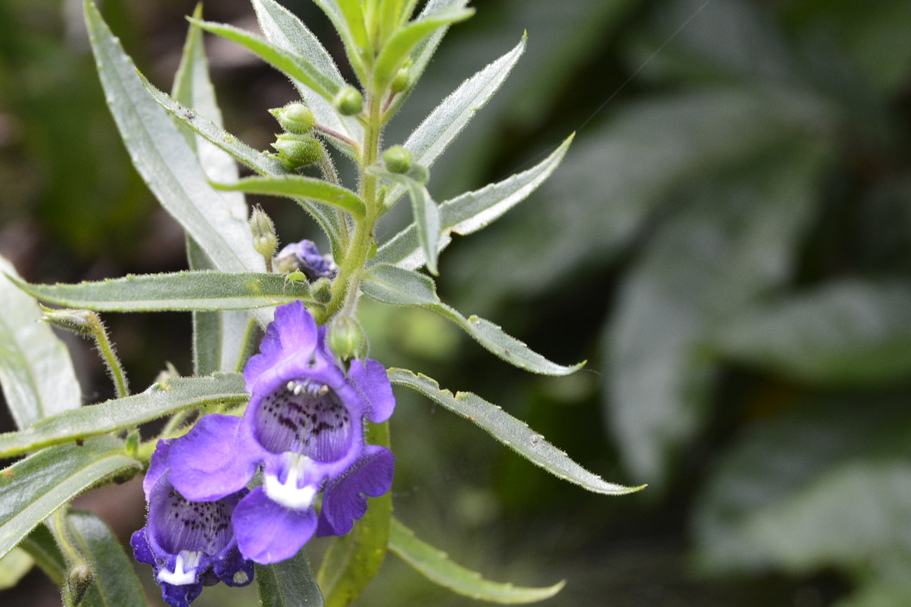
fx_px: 1999
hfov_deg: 25.4
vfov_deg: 17.3
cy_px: 280
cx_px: 221
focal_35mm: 79
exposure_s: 1/60
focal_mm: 30
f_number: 8
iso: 640
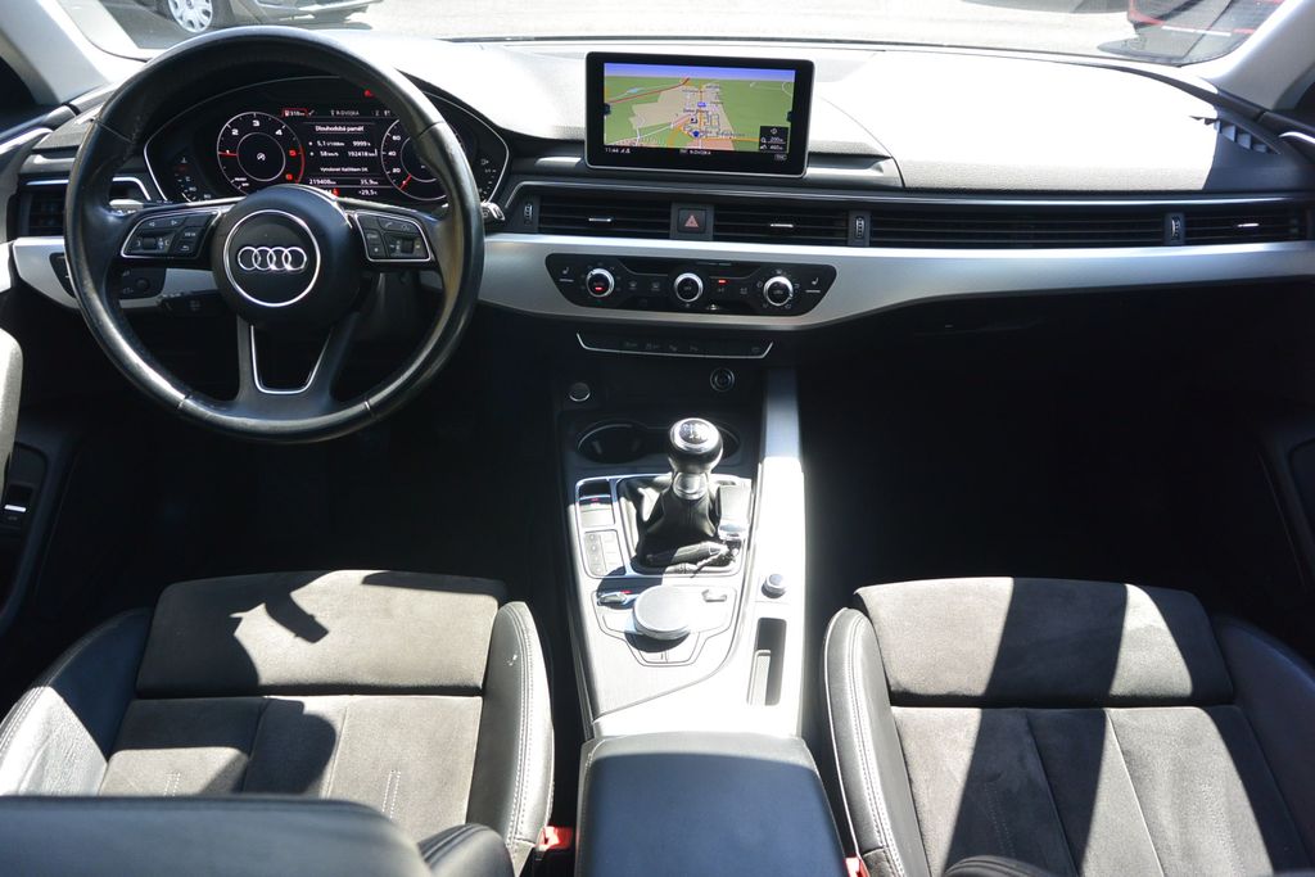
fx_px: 986
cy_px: 438
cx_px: 658
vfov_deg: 47.9
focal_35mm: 27
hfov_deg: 67.4
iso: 160
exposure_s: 1/200
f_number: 4
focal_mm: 10
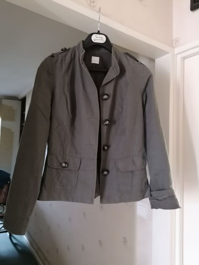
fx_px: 207
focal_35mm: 27
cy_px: 132
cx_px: 100
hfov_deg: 51.4
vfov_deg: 65.3
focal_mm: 4.75
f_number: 1.8
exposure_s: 1/16.7
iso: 640
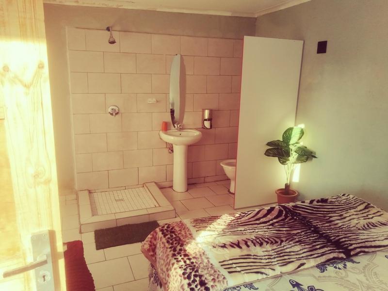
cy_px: 146
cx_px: 194
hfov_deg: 67.3
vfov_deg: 53.1
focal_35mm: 26
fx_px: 291
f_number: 1.9
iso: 442
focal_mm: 4.95
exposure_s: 1/100
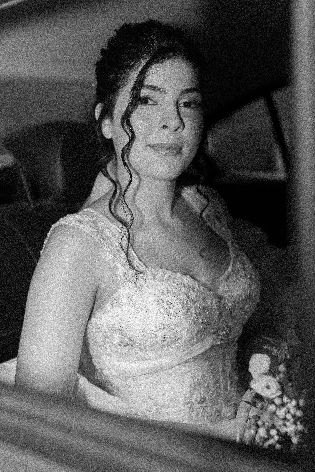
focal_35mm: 50
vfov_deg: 39.6
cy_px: 236
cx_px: 158
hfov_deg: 27.0
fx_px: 656
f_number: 2.8
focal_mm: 48
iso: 800
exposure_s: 1/400
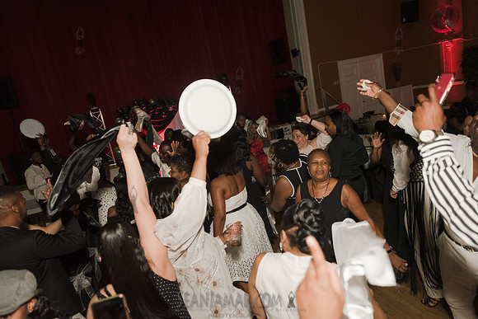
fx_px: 319
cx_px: 239
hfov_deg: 73.7
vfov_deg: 53.2
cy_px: 160
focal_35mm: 24
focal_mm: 24
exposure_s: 1/320
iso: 2000
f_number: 3.5
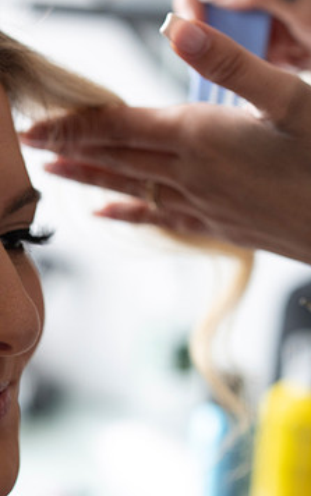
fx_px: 1909
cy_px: 254
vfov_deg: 14.8
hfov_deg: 9.2
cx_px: -75
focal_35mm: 141
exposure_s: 1/200
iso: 1250
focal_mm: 85
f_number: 4
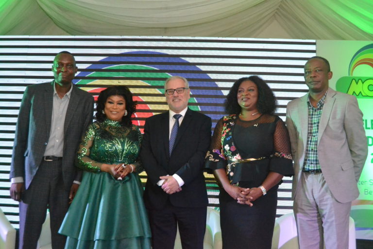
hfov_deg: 49.6
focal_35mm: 39
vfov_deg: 34.2
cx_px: 186
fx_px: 404
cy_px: 124
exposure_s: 1/200
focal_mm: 26
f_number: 5.6
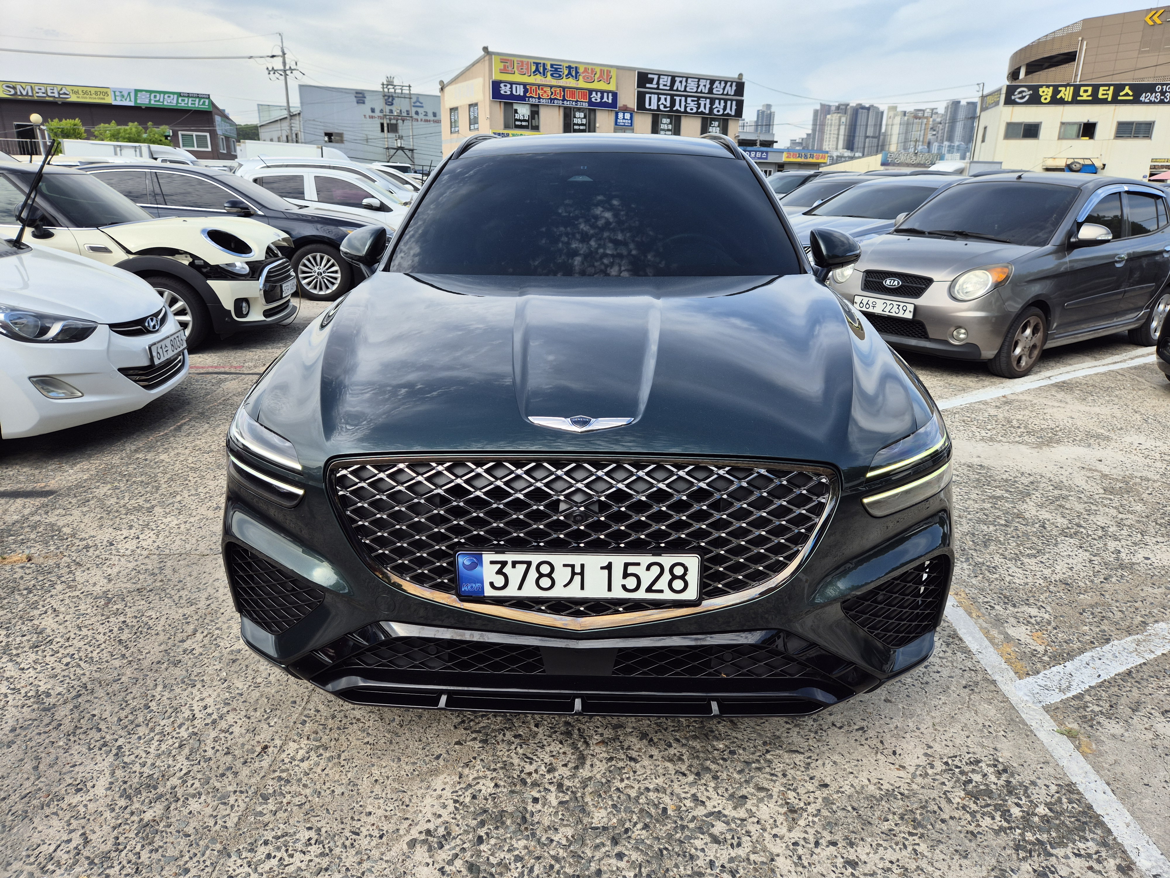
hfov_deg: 73.9
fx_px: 777
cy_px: 439
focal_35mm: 23
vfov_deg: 58.9
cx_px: 585
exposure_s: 1/882
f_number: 1.8
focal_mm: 5.4
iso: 25
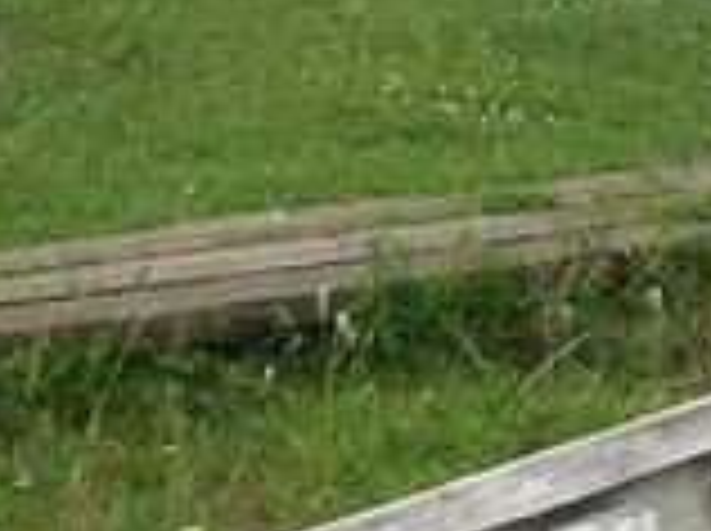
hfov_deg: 8.0
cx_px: 1544
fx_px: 4778
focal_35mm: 233
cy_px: -432
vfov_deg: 6.2
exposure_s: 1/117
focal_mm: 6
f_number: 8.1
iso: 80
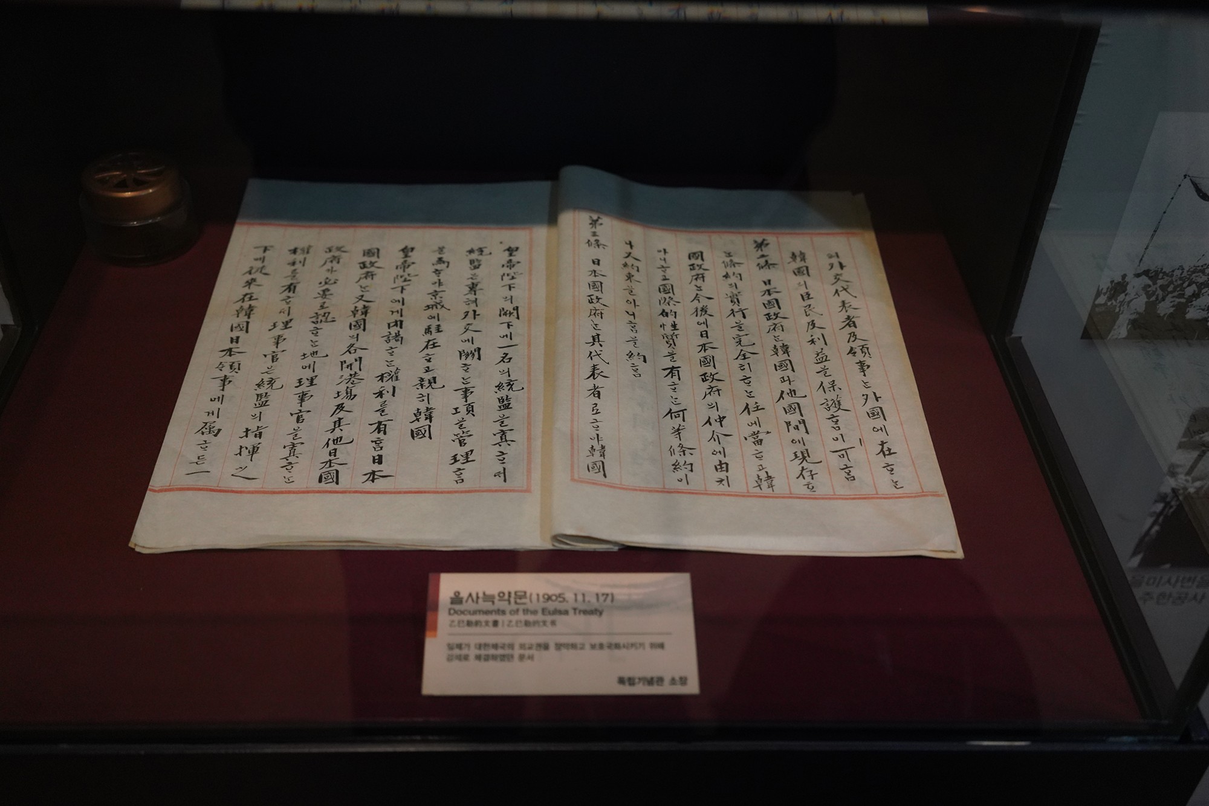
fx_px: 1176
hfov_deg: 54.4
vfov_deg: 37.9
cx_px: 604
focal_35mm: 35
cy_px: 403
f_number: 3.5
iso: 3200
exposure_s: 1/80
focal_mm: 35
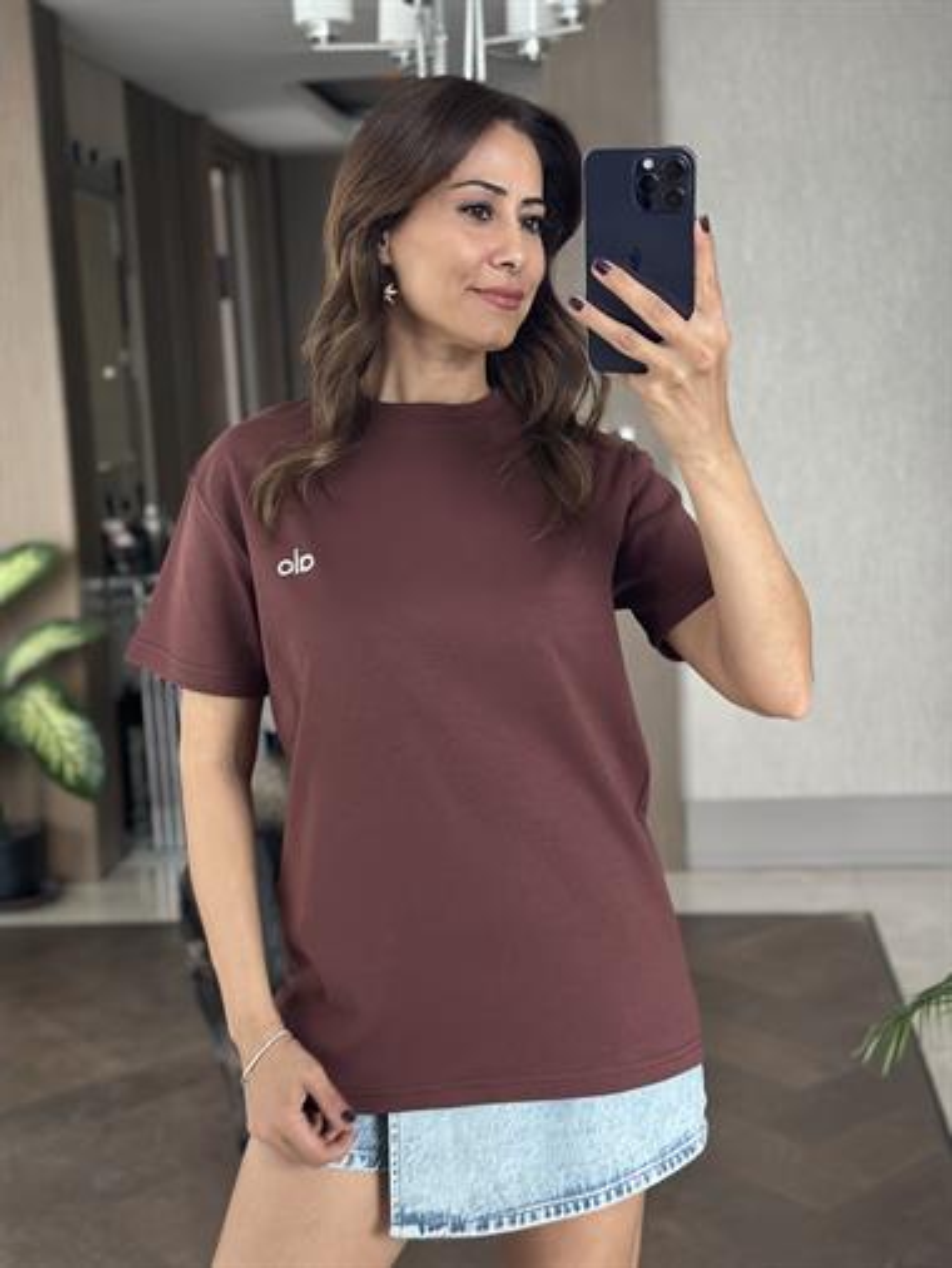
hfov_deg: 30.3
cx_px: 476
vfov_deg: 39.6
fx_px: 1759
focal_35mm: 48
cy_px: 634
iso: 400
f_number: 1.78
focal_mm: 6.86
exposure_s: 1/54
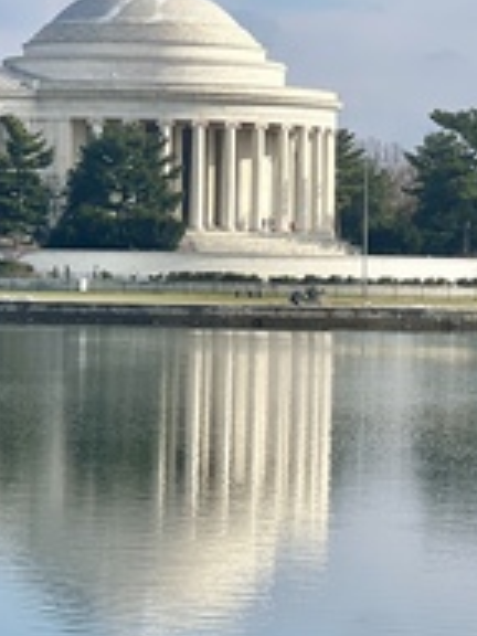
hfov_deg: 7.1
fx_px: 3840
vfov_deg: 9.5
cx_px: 318
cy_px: 424
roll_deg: -0.7
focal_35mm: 209
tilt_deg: -1.1
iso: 32
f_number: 2.8
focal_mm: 9
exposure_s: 1/881
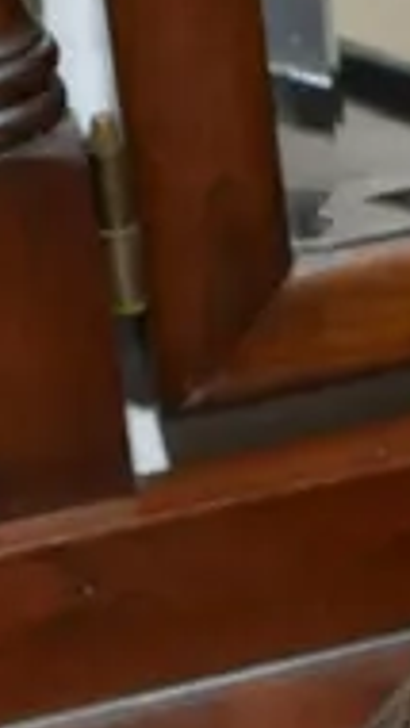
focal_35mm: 200
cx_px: 1117
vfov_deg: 10.7
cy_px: 15
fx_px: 3862
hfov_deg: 5.8
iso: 500
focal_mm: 17
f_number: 4
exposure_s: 1/60
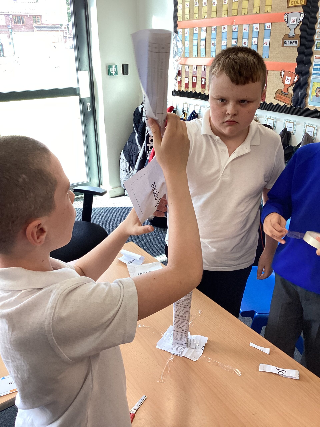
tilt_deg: -23.9
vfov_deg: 58.4
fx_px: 382
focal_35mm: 31
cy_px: 214
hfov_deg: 45.4
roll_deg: +0.8
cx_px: 160
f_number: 2.4
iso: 50
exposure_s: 1/60
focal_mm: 3.3
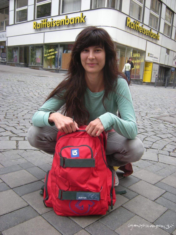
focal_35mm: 31
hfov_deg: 45.4
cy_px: 118
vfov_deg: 58.4
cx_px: 88
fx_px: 210
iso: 64
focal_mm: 5.3
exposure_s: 1/106
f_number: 2.9
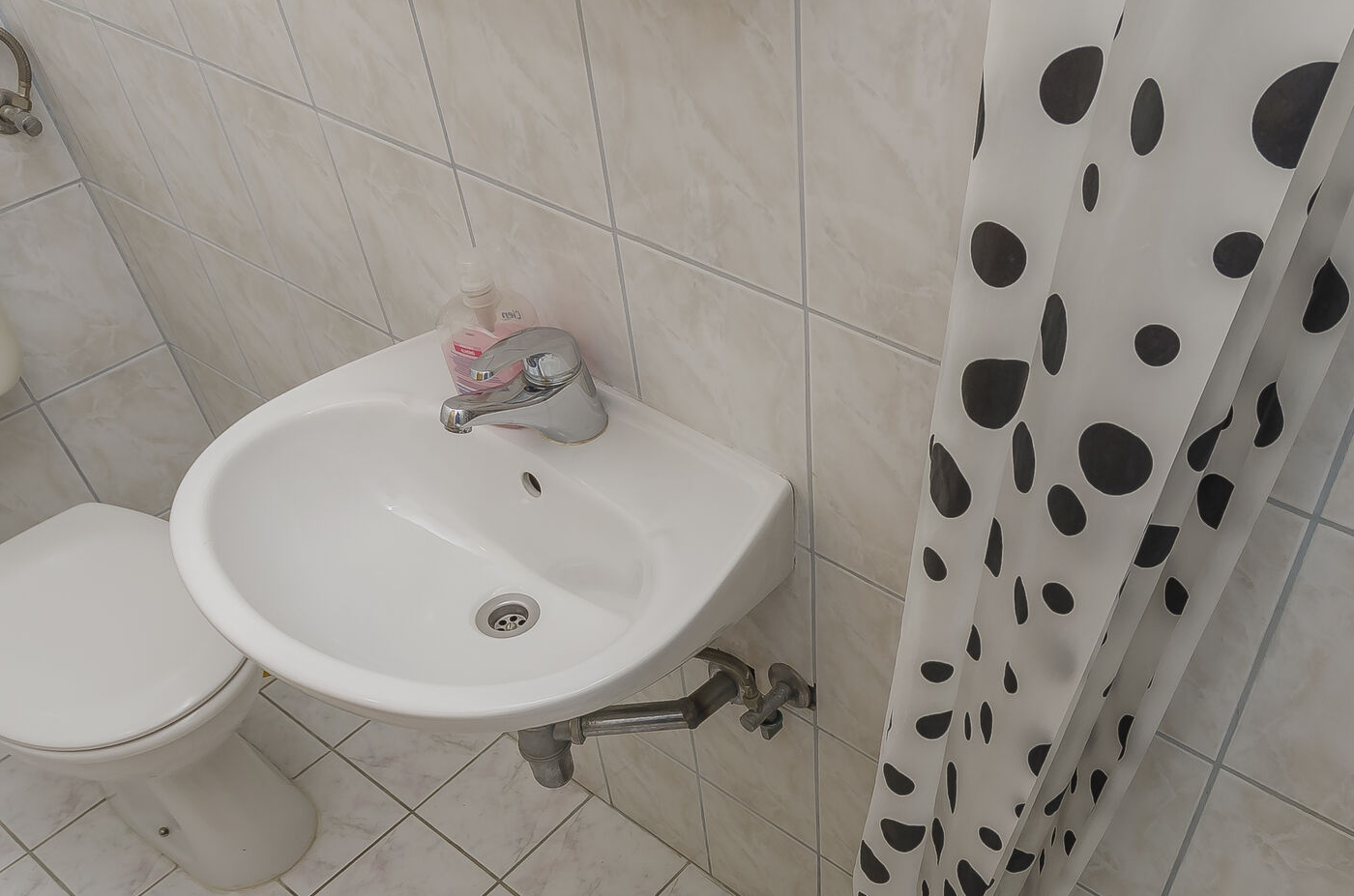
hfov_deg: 61.6
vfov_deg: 42.0
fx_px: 1126
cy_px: 685
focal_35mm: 30
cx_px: 804
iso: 100
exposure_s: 1/125
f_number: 8
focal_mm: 10
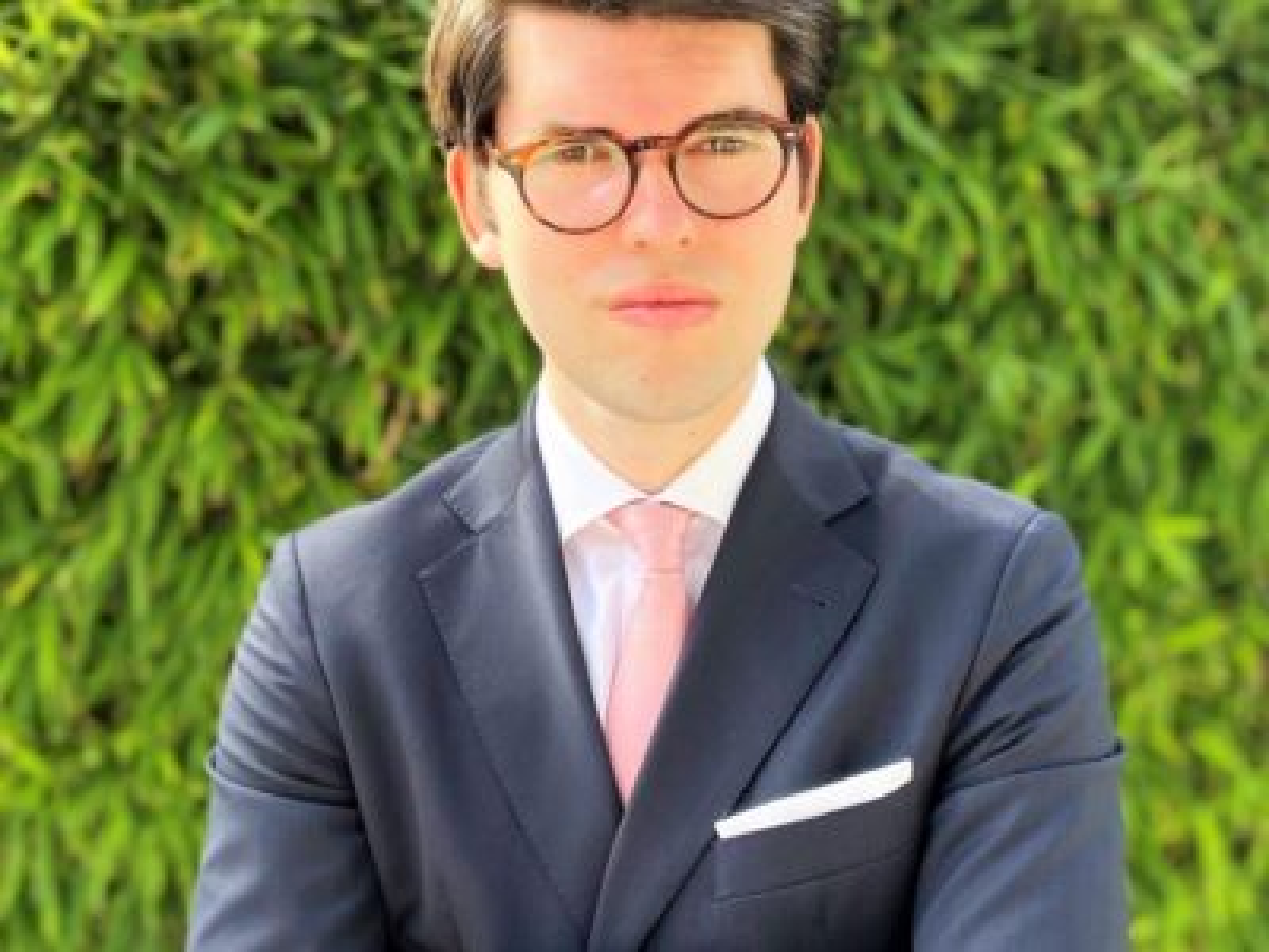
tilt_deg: -9.0
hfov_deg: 67.3
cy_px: 476
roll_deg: +0.4
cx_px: 634
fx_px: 953
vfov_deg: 53.1
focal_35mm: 26
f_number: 1.8
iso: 32
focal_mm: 4.25
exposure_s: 1/374
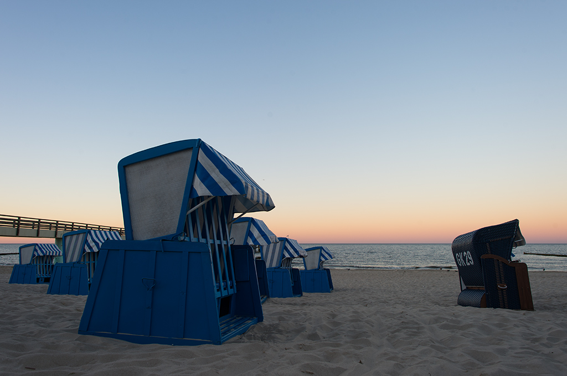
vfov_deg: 53.0
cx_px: 284
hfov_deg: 73.8
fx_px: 377
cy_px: 188
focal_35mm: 24
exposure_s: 1/40
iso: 100
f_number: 7.1
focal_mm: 24
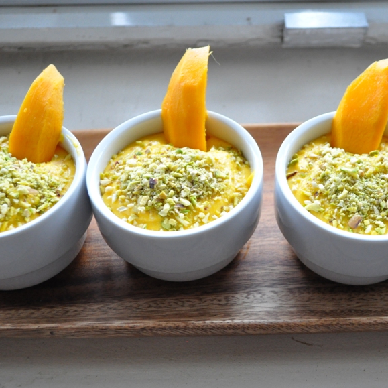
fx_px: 685
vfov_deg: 31.6
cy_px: 194
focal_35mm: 54
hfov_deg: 31.4
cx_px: 253
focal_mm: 24
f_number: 4
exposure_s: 1/30
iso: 1600
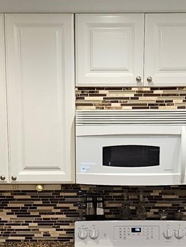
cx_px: 89
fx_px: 637
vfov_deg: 20.7
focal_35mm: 89
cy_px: 291
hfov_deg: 16.6
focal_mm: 5.4
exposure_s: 1/120
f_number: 1.8
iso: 250
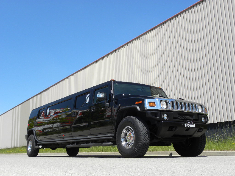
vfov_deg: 35.1
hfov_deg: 45.8
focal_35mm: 41
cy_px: 88
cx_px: 118
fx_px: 278
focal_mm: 7.3
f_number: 5.6
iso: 64
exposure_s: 1/211
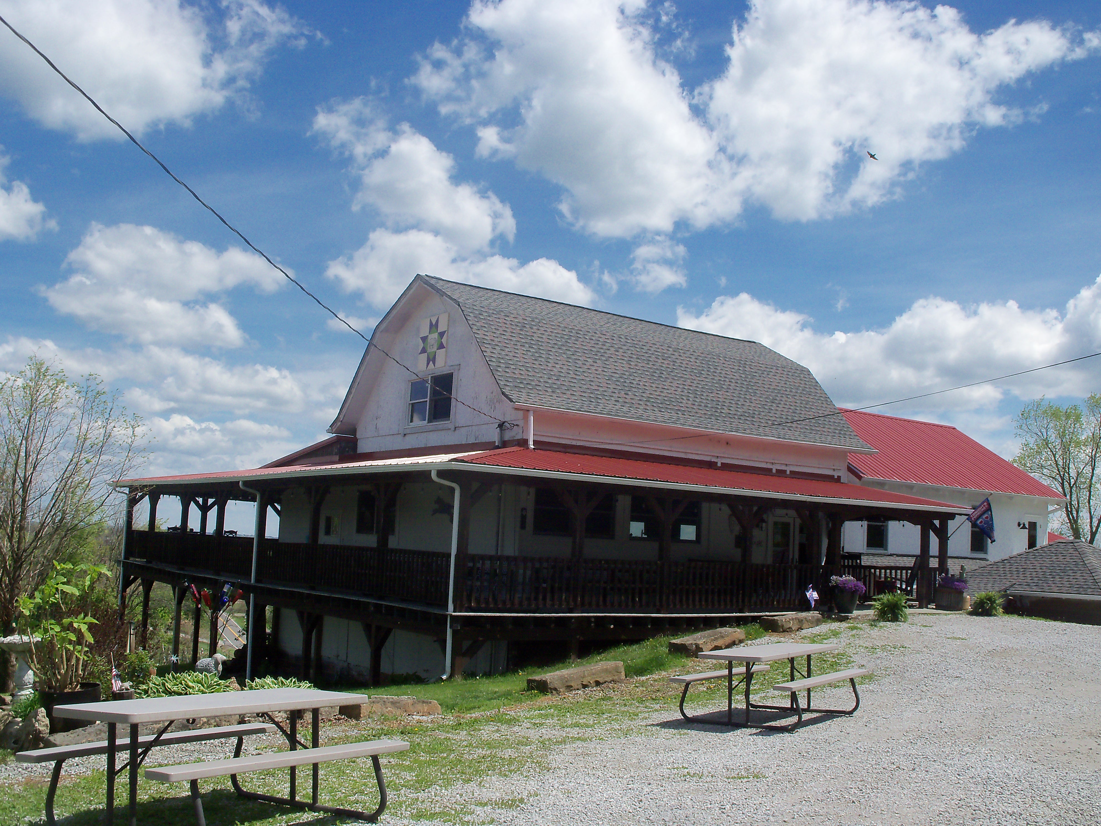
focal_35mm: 35
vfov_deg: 40.7
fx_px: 1113
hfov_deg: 52.6
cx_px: 550
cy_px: 413
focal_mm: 6.3
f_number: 5.5
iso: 80
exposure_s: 1/500
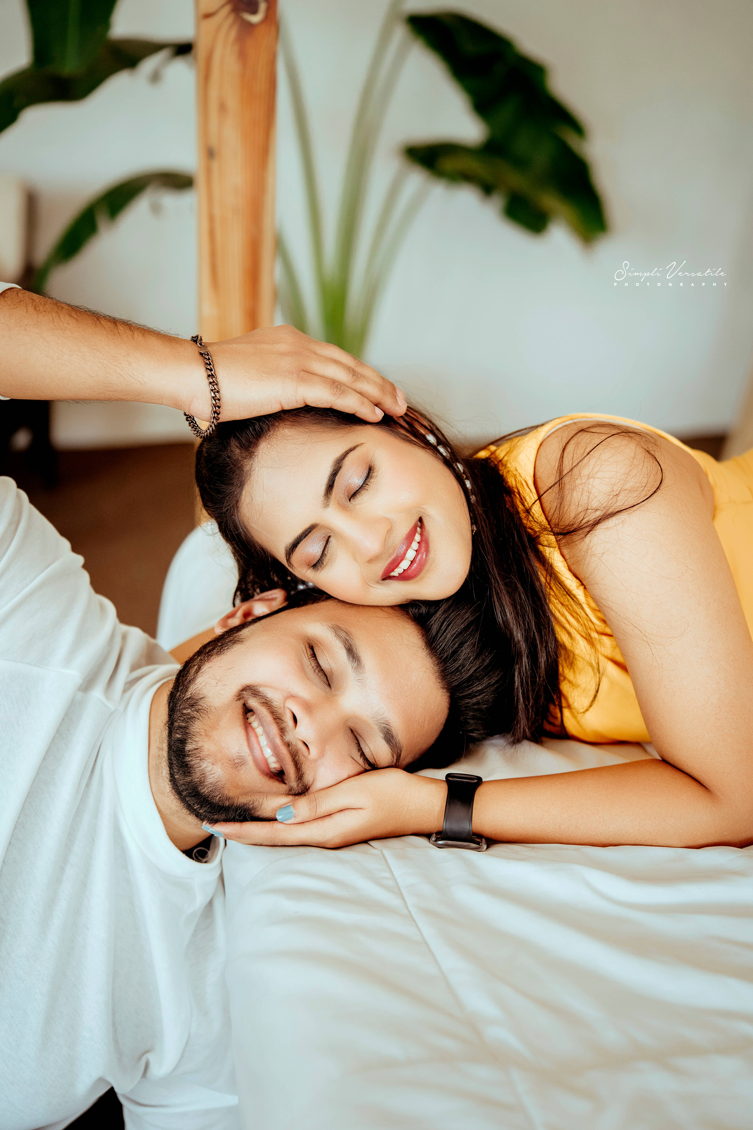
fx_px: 1412
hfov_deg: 29.9
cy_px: 565
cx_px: 376
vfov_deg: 43.6
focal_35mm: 45
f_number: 2.2
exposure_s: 1/1000
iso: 1000
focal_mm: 45
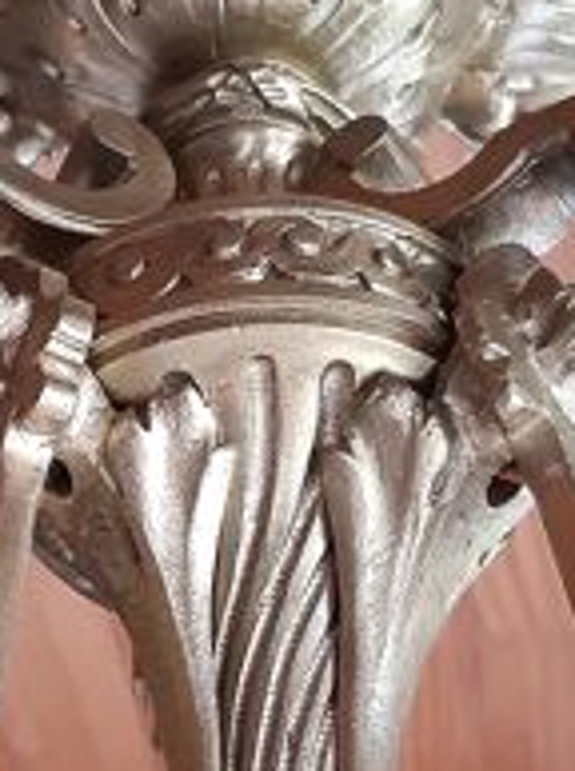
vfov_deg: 18.1
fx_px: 2400
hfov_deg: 13.7
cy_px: 599
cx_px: 276
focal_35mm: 108
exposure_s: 1/33
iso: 250
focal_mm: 3.92
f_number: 1.7
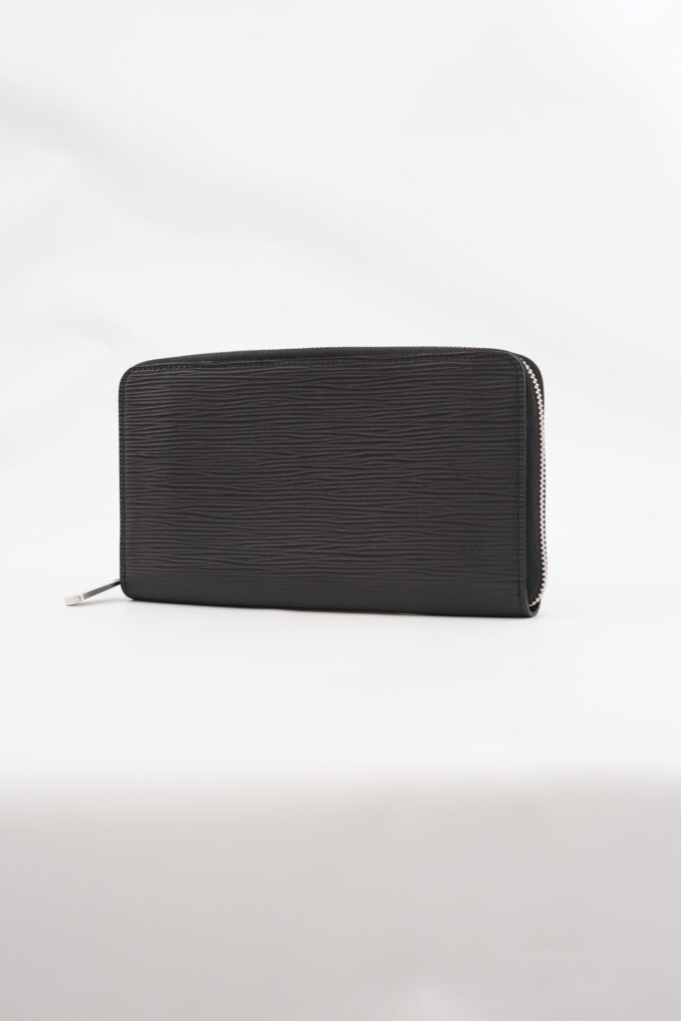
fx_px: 1418
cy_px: 510
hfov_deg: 27.0
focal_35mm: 50
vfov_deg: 39.6
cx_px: 340
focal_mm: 50
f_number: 6.3
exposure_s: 1/8
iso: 640
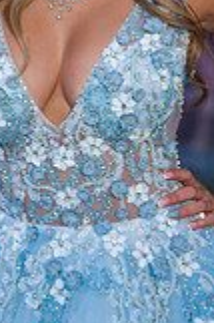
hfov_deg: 9.8
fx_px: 1251
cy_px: 46
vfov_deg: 14.5
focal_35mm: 140
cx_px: 103
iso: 200
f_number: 2
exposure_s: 1/125
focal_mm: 50
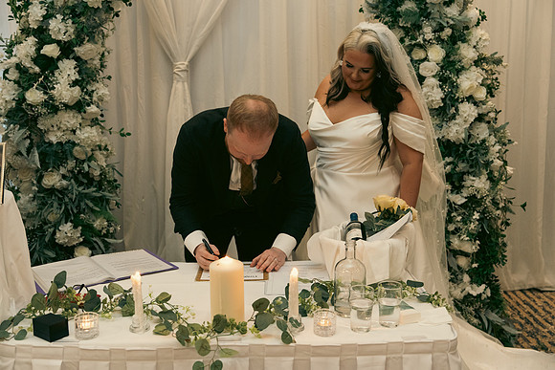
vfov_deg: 36.0
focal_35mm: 37
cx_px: 278
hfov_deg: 51.9
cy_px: 185
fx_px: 571
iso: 2500
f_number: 3.5
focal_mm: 37
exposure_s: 1/160
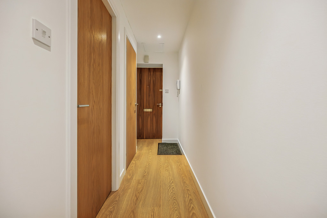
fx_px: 127
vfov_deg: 81.1
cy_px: 109
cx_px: 164
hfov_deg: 104.3
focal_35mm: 14
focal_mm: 14
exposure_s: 1/125
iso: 2500
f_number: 5
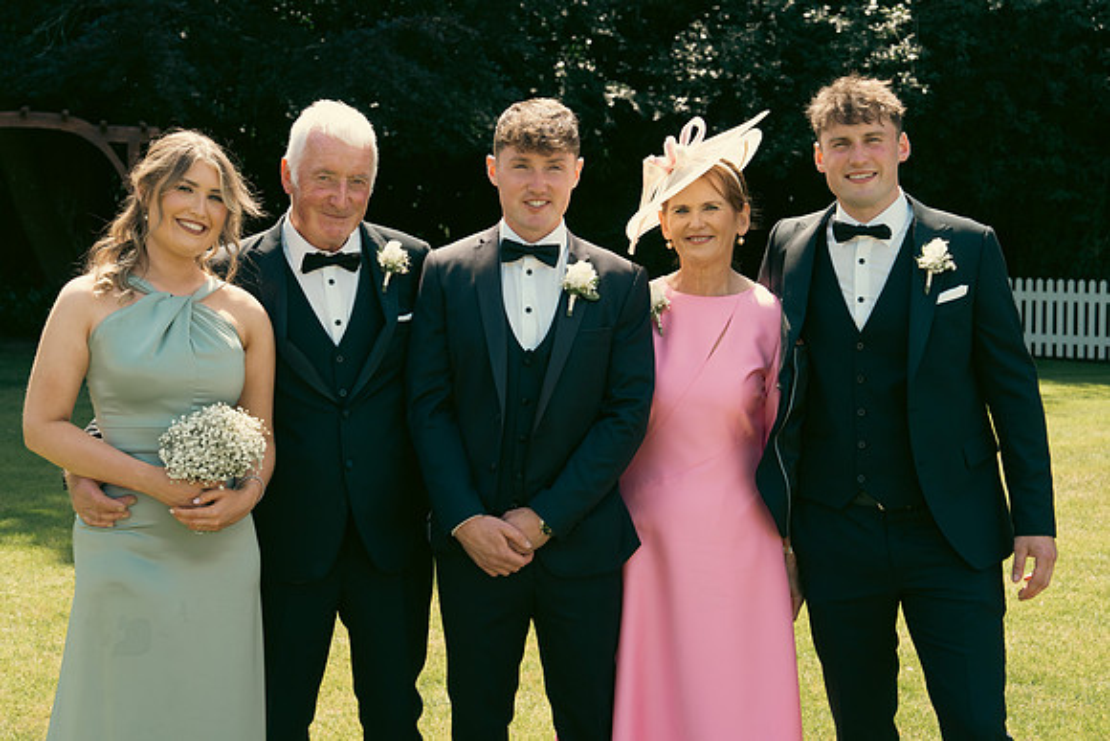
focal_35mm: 65
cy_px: 370
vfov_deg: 20.9
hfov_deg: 31.0
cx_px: 555
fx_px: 2005
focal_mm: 65
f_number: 7.1
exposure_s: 1/640
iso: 800
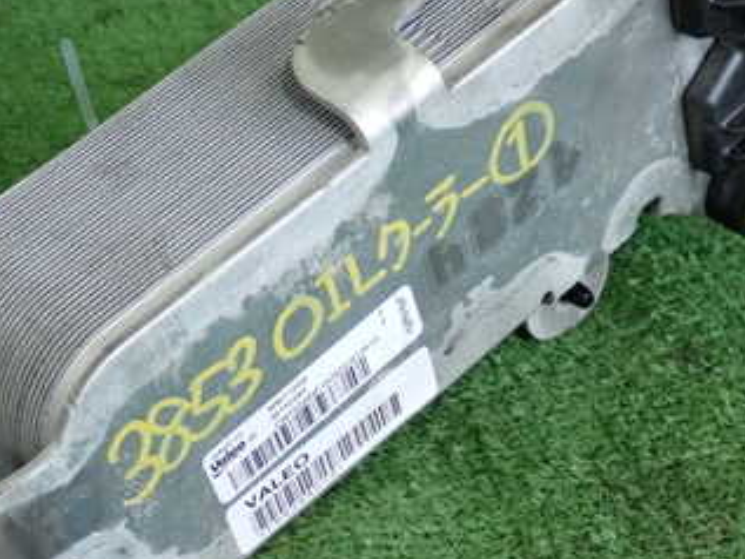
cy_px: 237
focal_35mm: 89
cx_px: 416
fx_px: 1916
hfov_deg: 22.0
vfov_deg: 16.6
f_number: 3.1
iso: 800
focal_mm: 8.4
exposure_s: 1/125
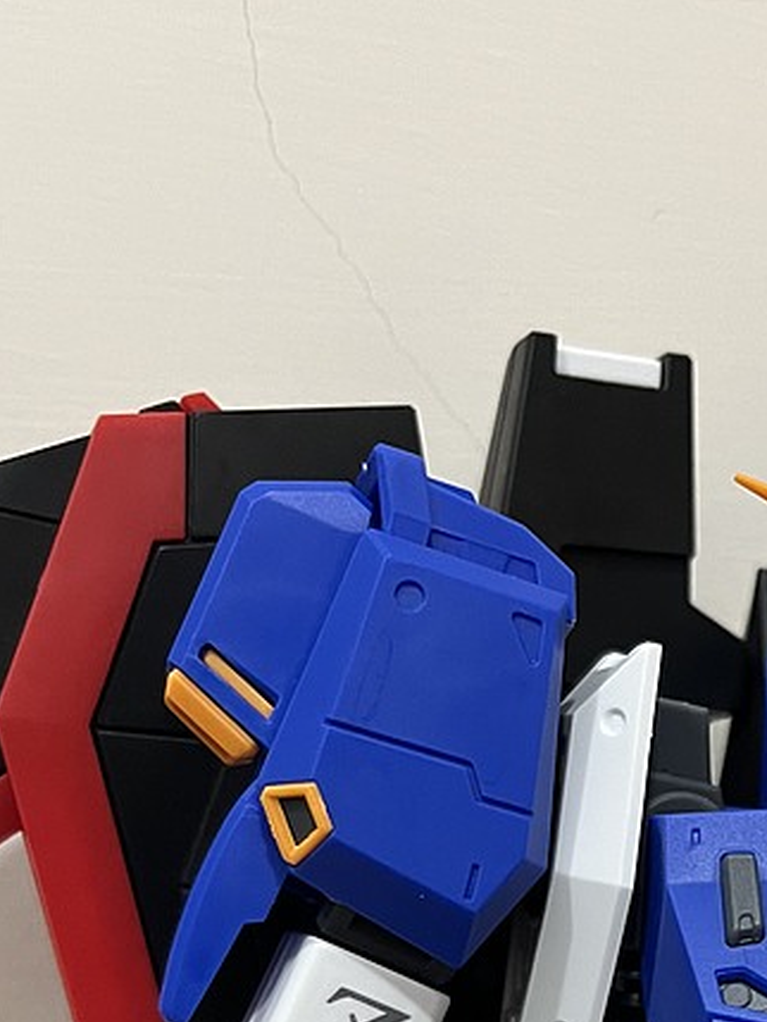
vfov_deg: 28.5
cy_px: 1058
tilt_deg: -8.9
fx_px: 1860
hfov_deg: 21.9
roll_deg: -3.3
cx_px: 865
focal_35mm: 63
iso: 200
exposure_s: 1/60
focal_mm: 5.1
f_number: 1.6
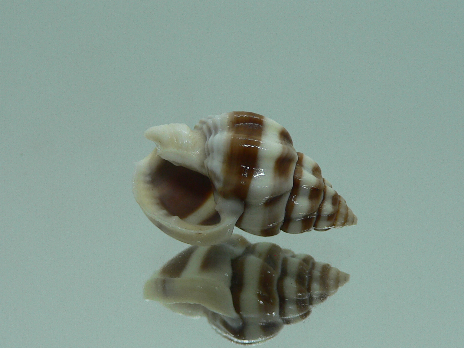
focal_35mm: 46
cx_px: 241
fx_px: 616
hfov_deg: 41.2
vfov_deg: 31.4
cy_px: 211
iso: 80
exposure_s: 1/60
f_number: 2.8
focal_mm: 4.6
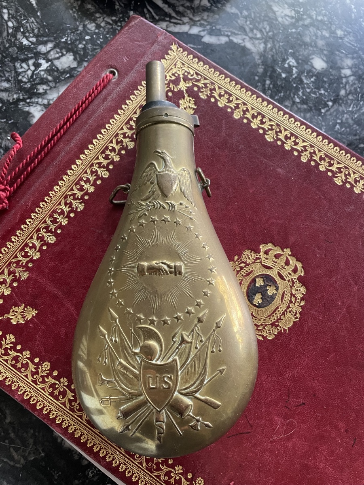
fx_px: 365
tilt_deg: -76.4
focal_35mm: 26
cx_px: 182
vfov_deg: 67.3
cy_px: 242
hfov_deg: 53.1
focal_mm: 4.2
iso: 250
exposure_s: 1/60
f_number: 1.6
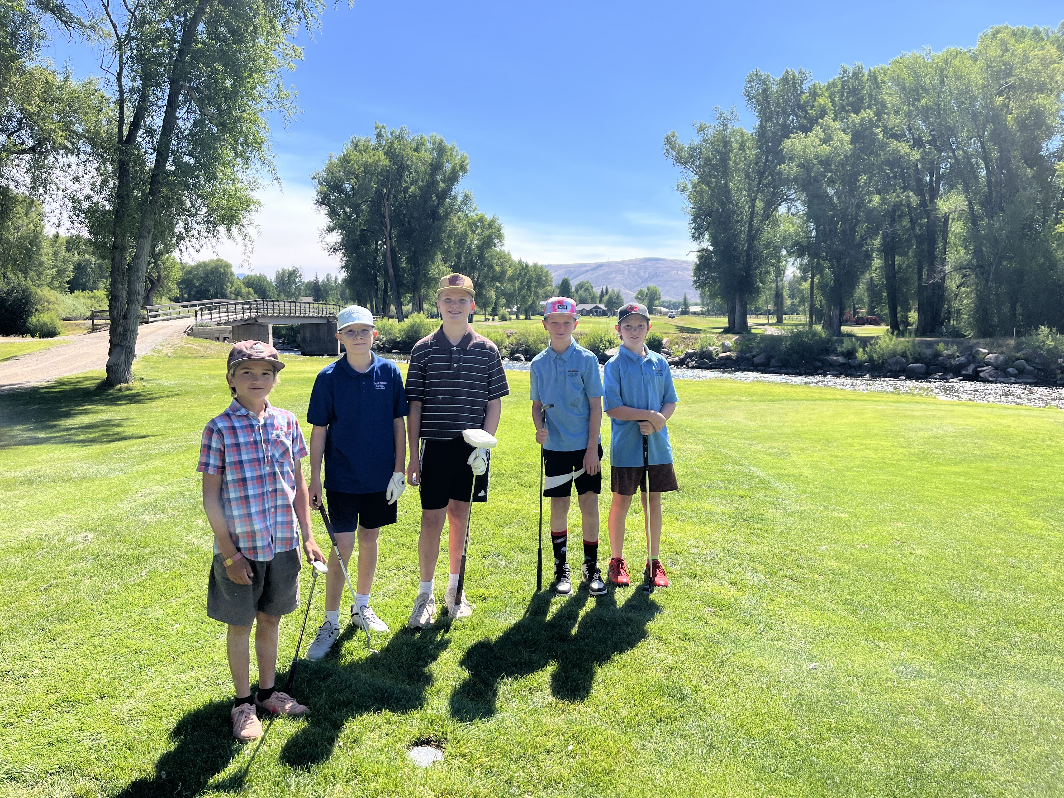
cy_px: 399
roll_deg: -0.1
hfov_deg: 67.3
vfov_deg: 53.1
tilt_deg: -6.3
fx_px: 799
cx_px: 532
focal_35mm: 26
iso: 50
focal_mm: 5.1
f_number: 1.6
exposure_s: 1/1923
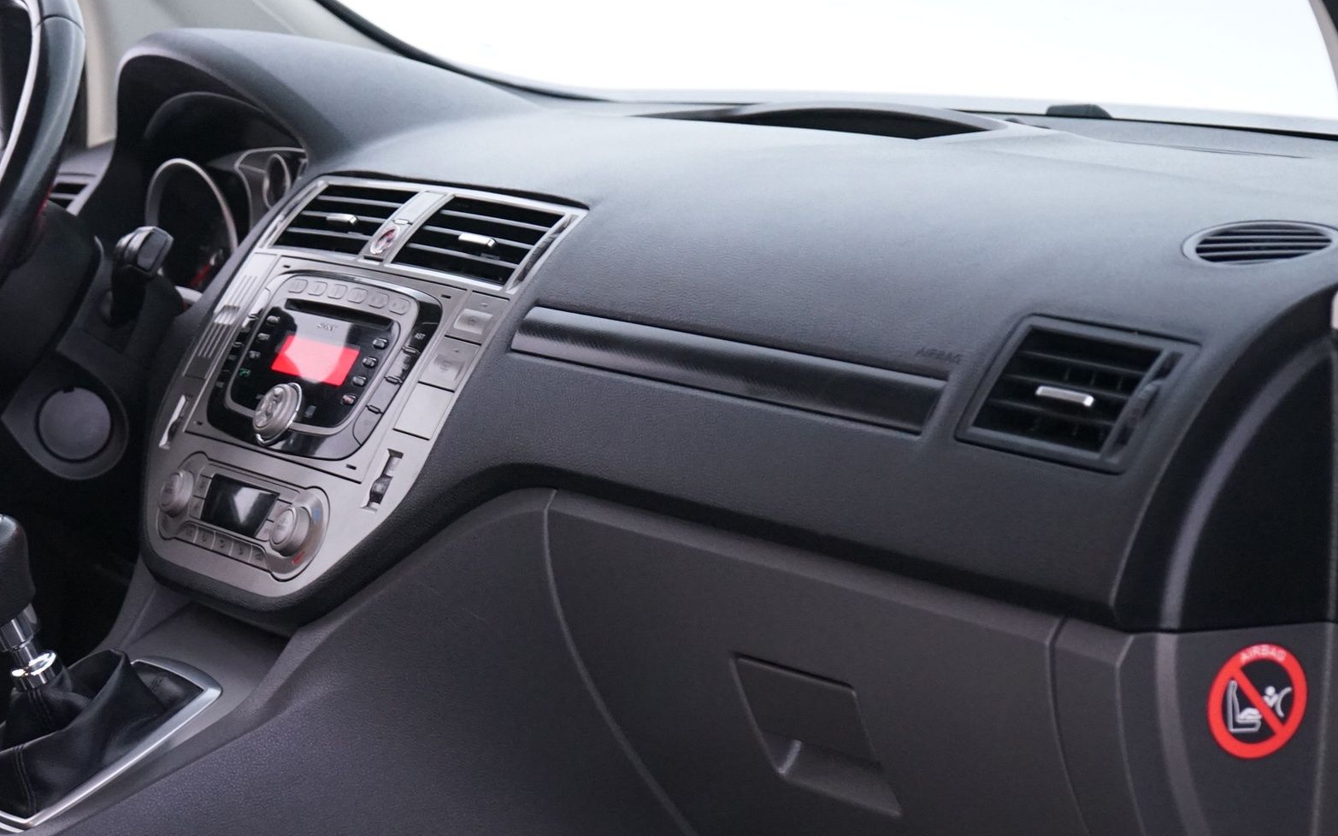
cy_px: 480
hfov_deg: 21.5
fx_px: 3500
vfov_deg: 13.6
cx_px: 364
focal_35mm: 96
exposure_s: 1/10
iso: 3200
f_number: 6.3
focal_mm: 59
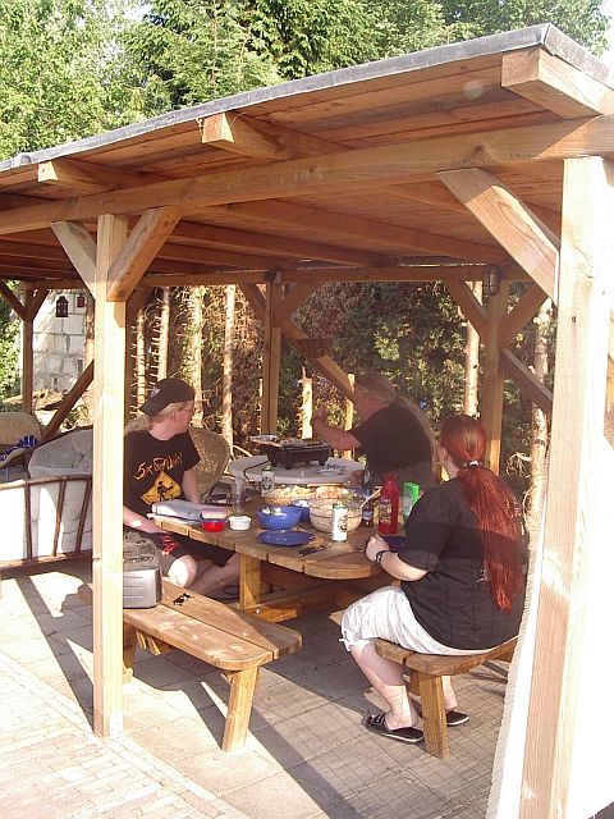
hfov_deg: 37.7
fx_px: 899
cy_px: 410
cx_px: 307
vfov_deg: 49.0
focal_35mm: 38
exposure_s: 1/60
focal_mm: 5.8
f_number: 4.8
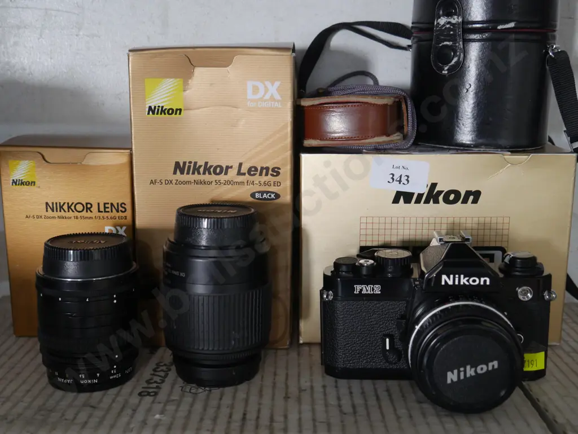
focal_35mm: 40
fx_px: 668
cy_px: 217
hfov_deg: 46.8
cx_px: 289
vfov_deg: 36.0
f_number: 4.5
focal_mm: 20
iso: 2000
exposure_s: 1/60
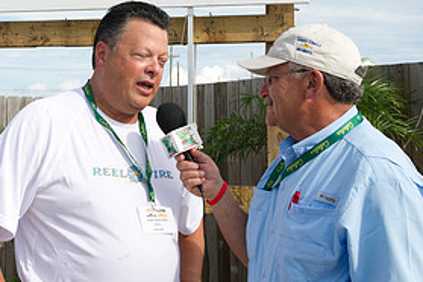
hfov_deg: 25.3
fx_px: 928
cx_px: 100
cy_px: 65
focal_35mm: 79
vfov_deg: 17.2
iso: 200
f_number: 8
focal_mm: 38
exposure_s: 1/250
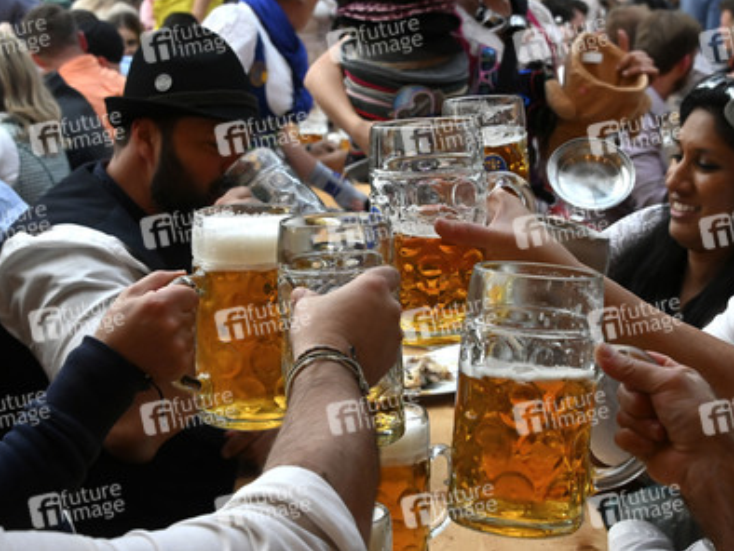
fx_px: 1676
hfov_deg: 24.7
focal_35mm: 79
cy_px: 274
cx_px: 399
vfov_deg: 18.7
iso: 5000
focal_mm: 48
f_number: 8
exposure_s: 1/250
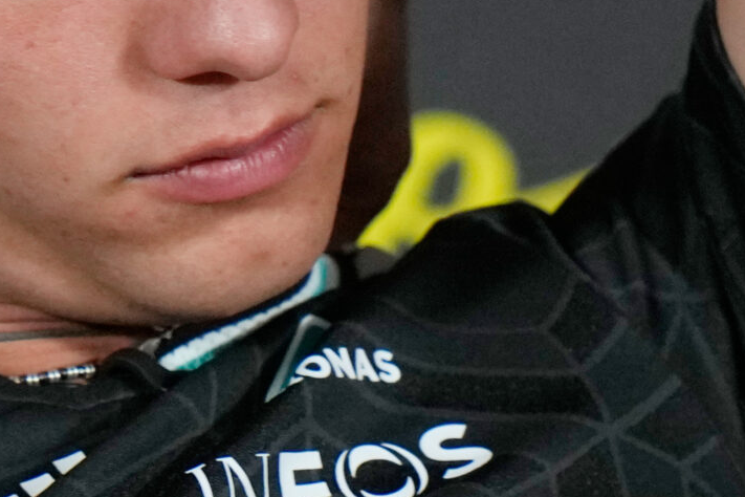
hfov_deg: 1.0
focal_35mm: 2160
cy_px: 7
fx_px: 44697
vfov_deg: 0.6
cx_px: 20
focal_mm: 400
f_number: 2.8
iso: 2500
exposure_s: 1/320
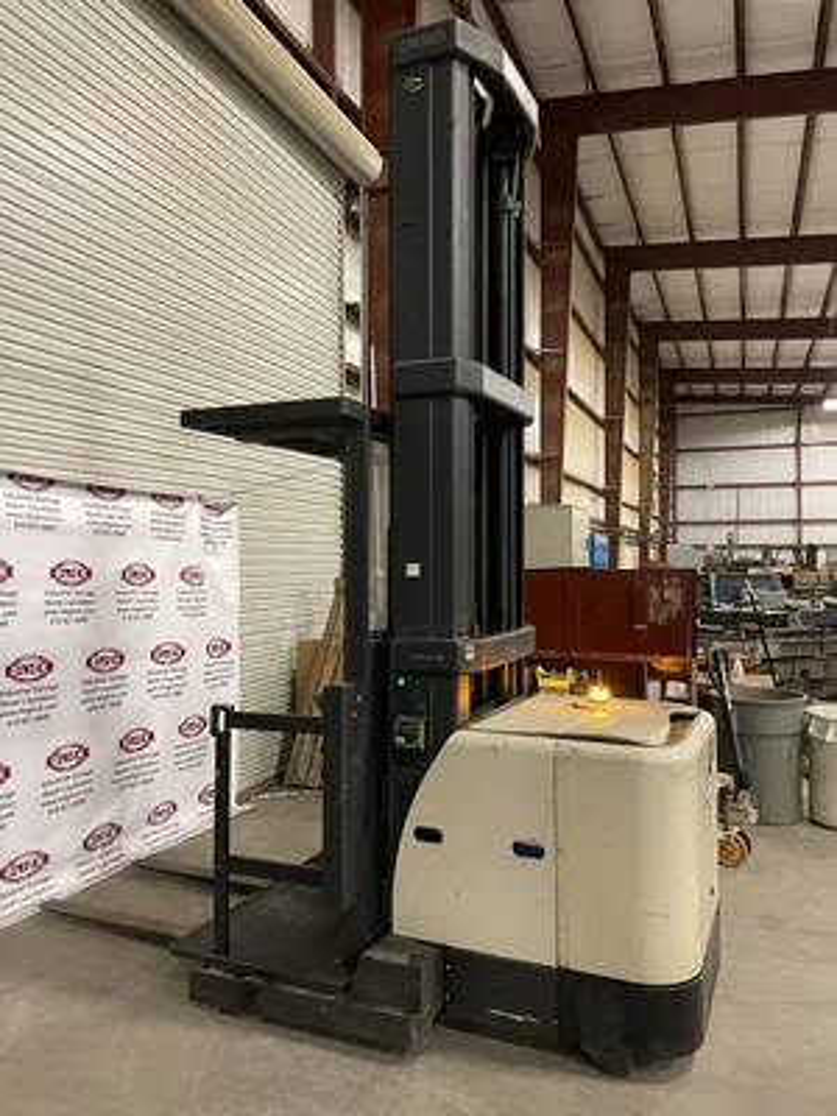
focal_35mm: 26
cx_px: 418
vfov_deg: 67.3
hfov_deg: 53.1
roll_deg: +0.5
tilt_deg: +1.1
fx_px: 838
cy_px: 558
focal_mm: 4.2
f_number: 1.6
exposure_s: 1/60
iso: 500
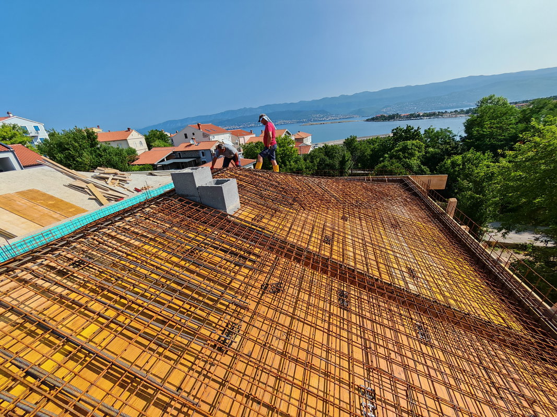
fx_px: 193
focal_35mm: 12
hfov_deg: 110.5
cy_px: 208
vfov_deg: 94.5
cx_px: 278
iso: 50
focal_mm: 1.82
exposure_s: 1/1600
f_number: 2
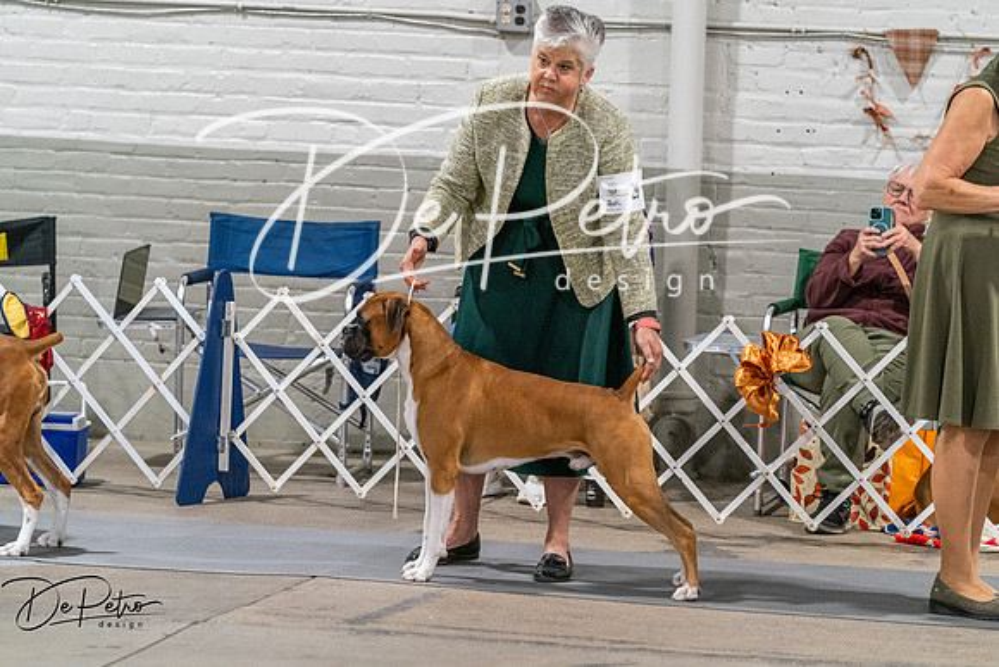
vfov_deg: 7.9
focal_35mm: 173
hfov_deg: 11.9
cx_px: 500
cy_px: 334
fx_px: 4802
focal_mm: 173
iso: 6400
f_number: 3.5
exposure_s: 1/250
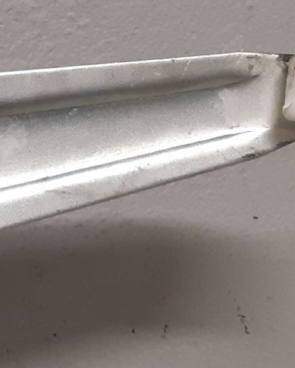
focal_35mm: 107
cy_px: 334
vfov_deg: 17.7
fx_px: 1167
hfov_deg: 12.1
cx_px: -369
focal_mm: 3.93
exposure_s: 1/60
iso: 160
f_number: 1.7
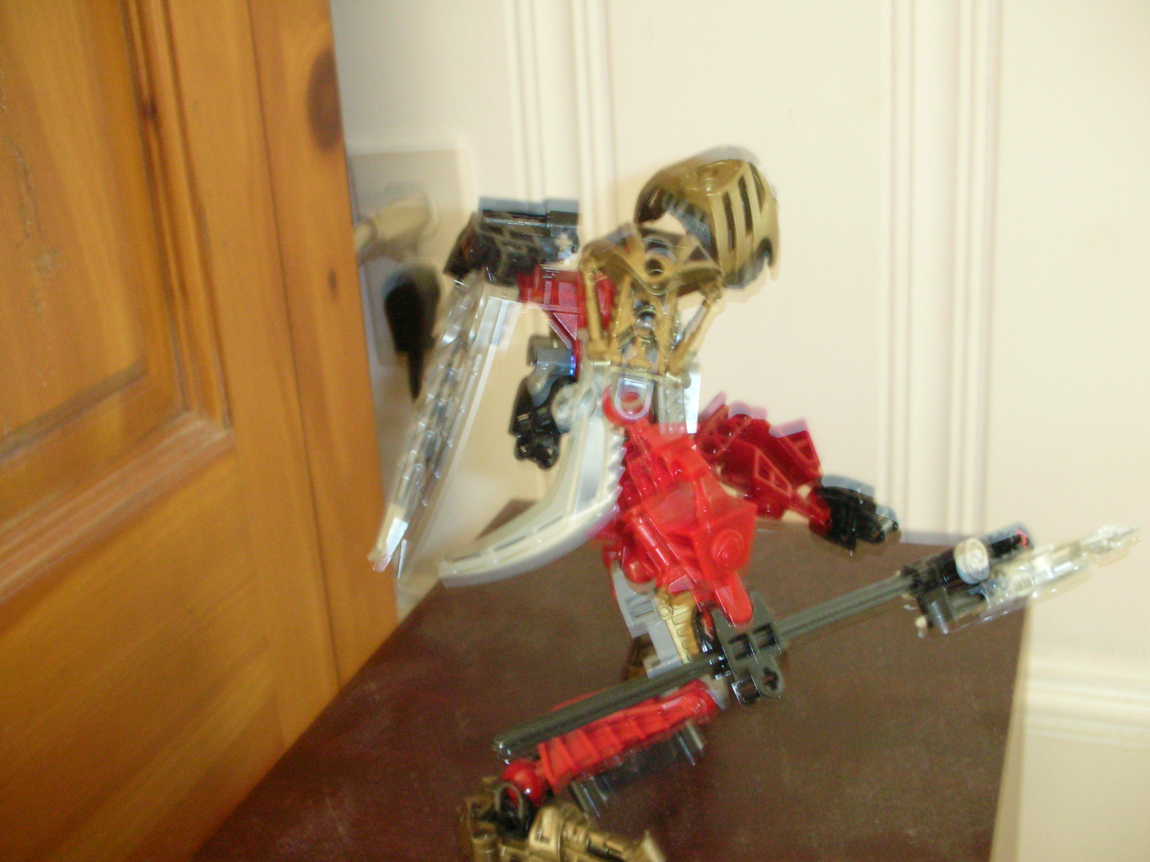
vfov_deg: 31.5
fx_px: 1528
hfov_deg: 41.2
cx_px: 575
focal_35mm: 46
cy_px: 431
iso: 200
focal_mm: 7.7
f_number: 3.5
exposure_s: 1/1.3
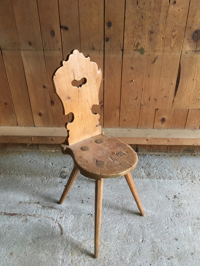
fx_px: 223
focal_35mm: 29
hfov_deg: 48.2
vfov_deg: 61.7
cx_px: 100
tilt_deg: -33.0
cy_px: 133
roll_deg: -0.9
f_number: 2.2
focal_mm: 4.15
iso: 200
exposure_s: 1/20
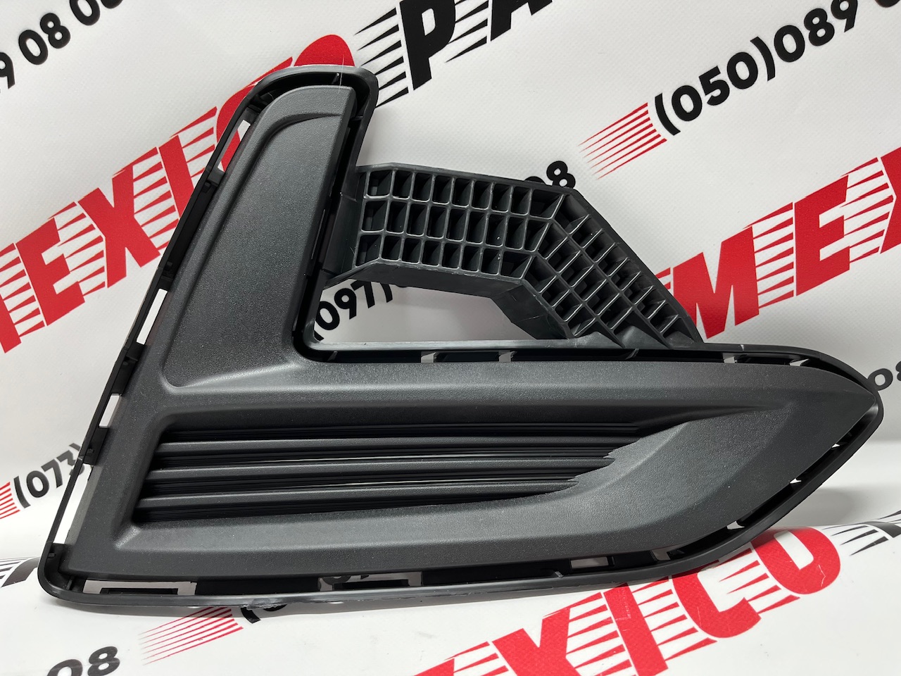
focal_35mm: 26
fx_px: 677
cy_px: 338
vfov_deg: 53.1
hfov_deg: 67.3
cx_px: 450
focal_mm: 5.1
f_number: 1.6
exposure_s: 1/100
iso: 125
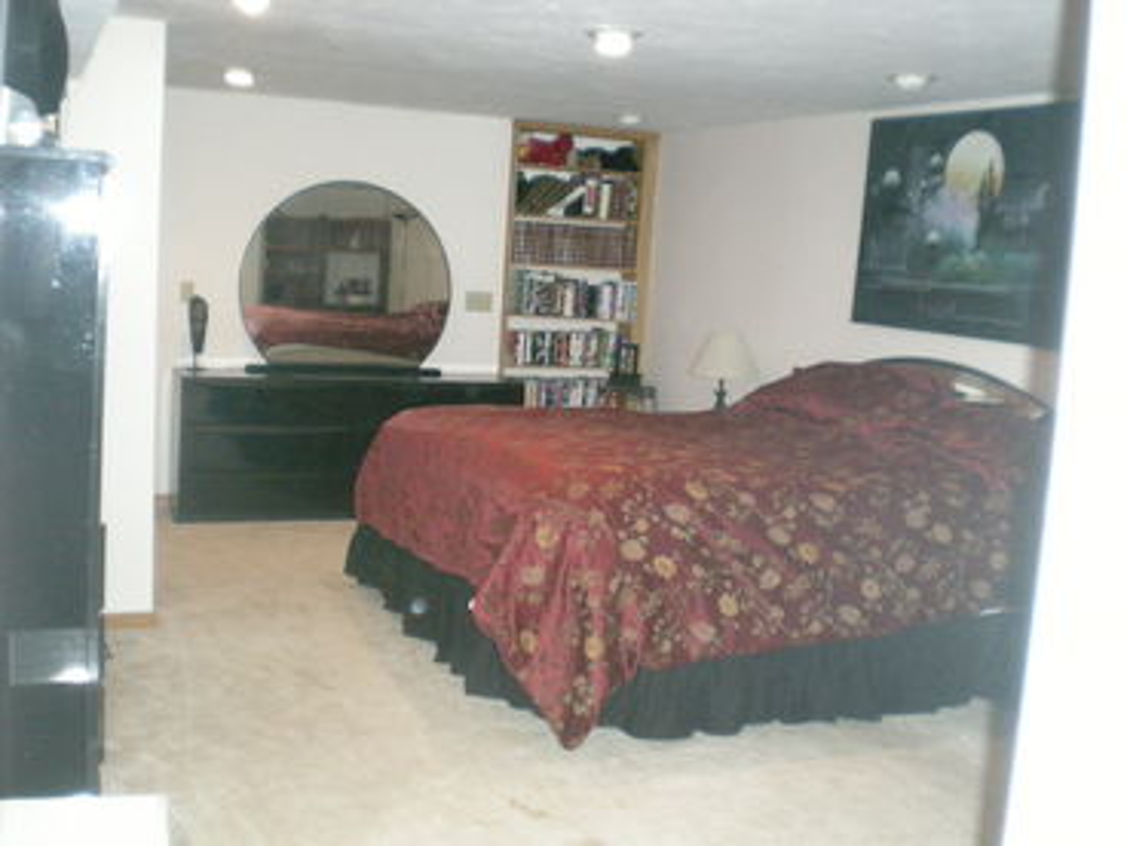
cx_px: 564
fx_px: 1237
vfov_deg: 37.7
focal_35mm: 38
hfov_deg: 49.0
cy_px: 423
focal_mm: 6.3
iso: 725
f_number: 3.1
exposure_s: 1/60
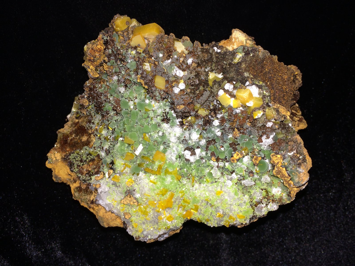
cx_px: 178
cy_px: 133
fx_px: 308
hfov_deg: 60.0
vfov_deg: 46.8
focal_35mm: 30
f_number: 2.2
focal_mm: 4.12
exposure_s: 1/107
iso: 32
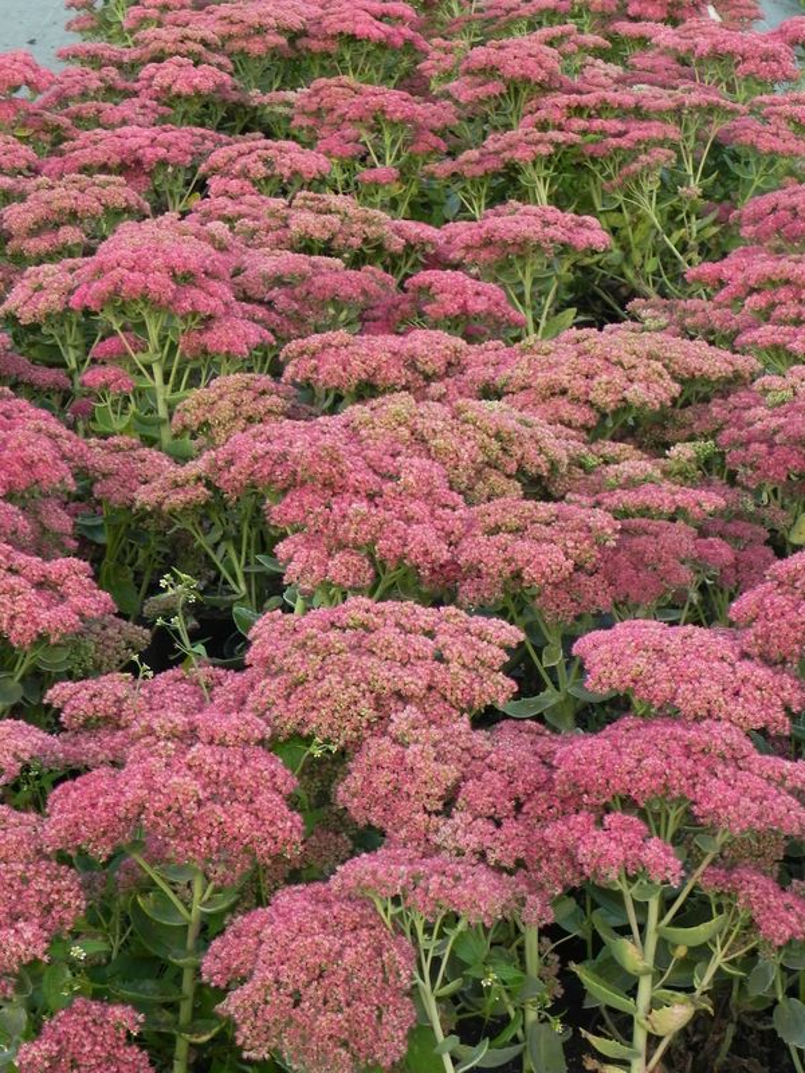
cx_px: 402
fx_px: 2636
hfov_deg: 17.4
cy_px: 536
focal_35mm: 85
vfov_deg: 23.0
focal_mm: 15.1
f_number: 4.5
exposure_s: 1/20
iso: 160
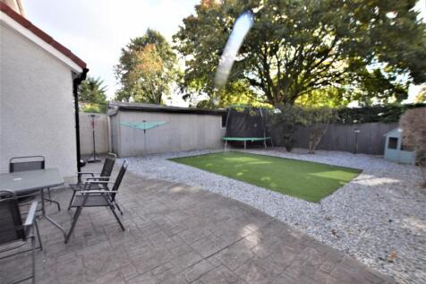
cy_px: 142
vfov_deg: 77.3
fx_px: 177
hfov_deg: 100.4
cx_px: 213
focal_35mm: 15
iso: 220
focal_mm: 10
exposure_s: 1/250
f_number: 8
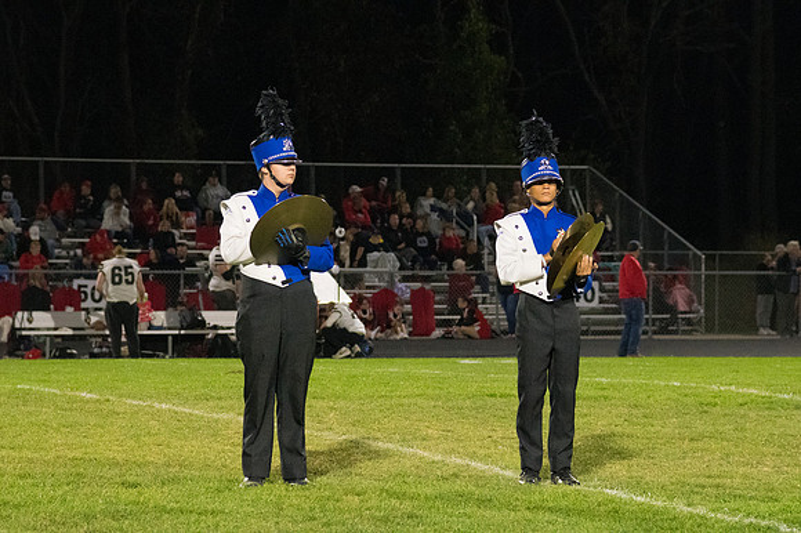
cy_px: 266
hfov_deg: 11.4
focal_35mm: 180
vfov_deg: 7.6
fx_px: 4003
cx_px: 400
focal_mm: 120
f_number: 5
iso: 5000
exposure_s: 1/400
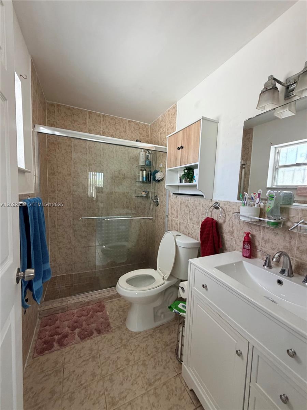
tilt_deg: -4.8
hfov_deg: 85.7
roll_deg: -3.6
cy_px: 205
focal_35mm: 14
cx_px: 154
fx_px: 166
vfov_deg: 102.1
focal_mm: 2.22
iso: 320
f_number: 2.2
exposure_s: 1/121
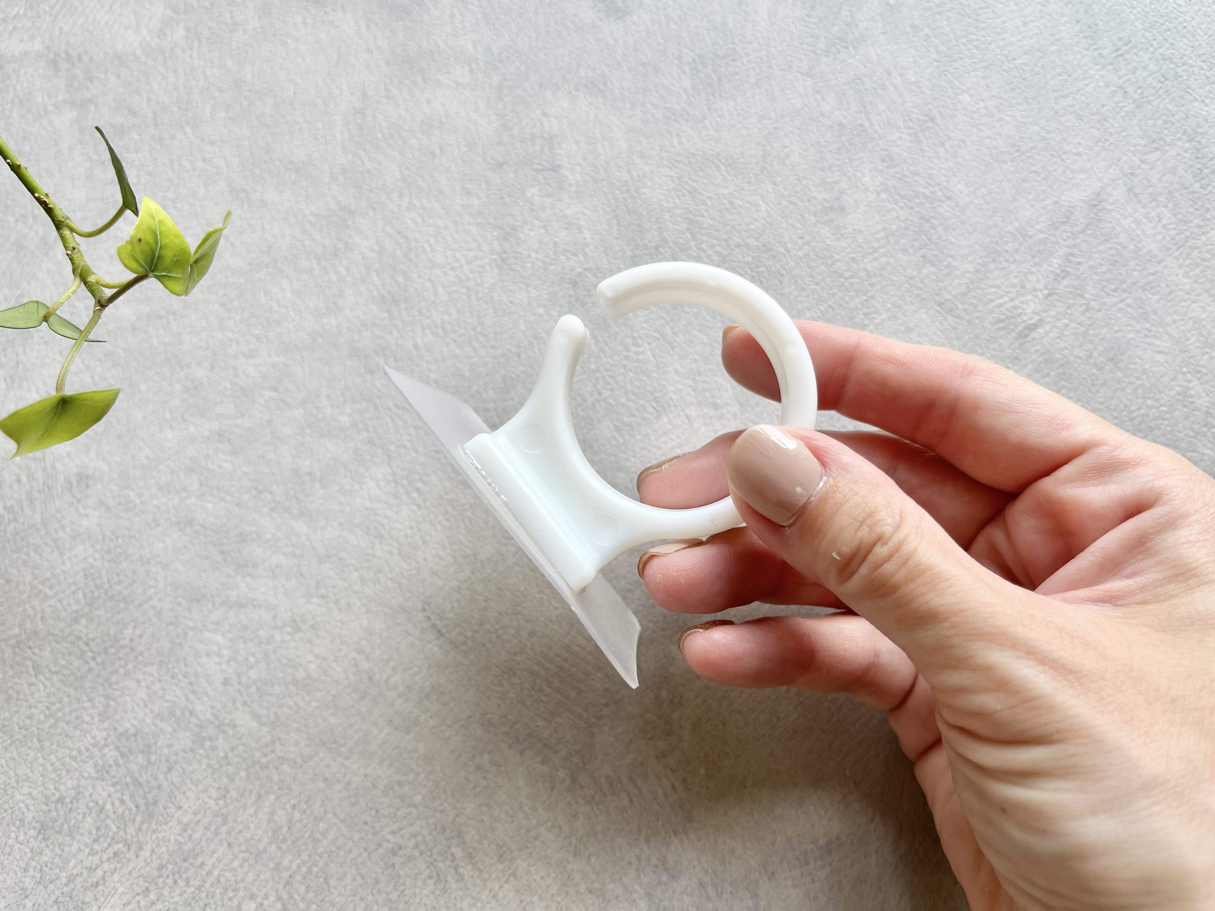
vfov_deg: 53.1
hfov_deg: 67.3
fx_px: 913
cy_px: 456
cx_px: 608
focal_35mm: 26
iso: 40
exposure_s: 1/207
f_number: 1.6
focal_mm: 5.1
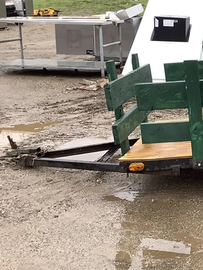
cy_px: 106
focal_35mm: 62
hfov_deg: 21.4
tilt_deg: -12.9
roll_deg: -2.0
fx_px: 485
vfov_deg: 31.1
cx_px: 262
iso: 64
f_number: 2.4
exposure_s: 1/100
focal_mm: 3.3
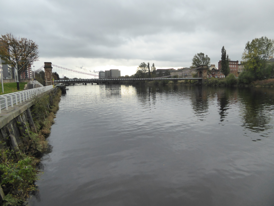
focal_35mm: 25
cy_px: 103
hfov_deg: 69.4
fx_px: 198
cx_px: 137
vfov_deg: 54.9
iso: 160
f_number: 3.3
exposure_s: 1/250
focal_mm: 4.3
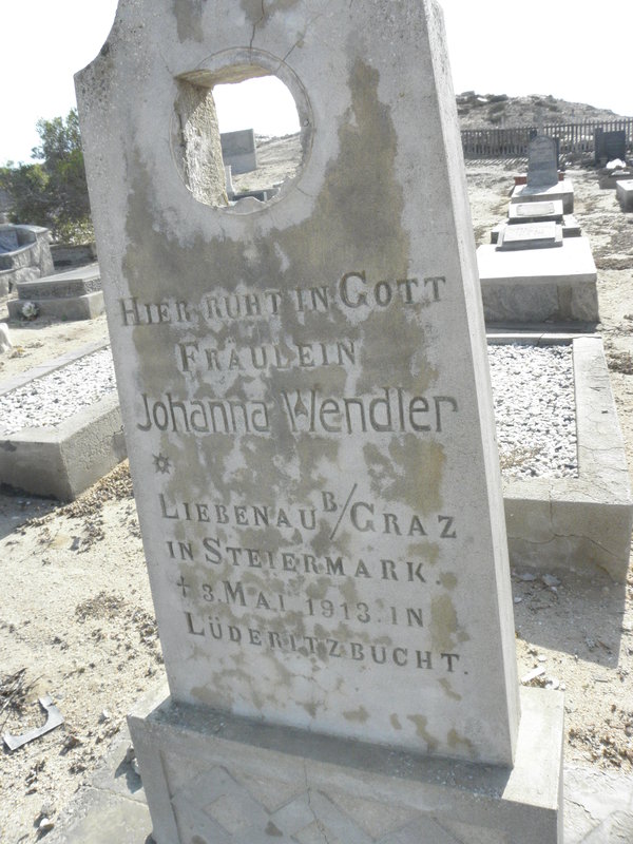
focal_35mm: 26
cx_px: 316
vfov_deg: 67.3
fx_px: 634
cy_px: 422
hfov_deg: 53.1
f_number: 5.6
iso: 200
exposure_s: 1/500
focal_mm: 4.6
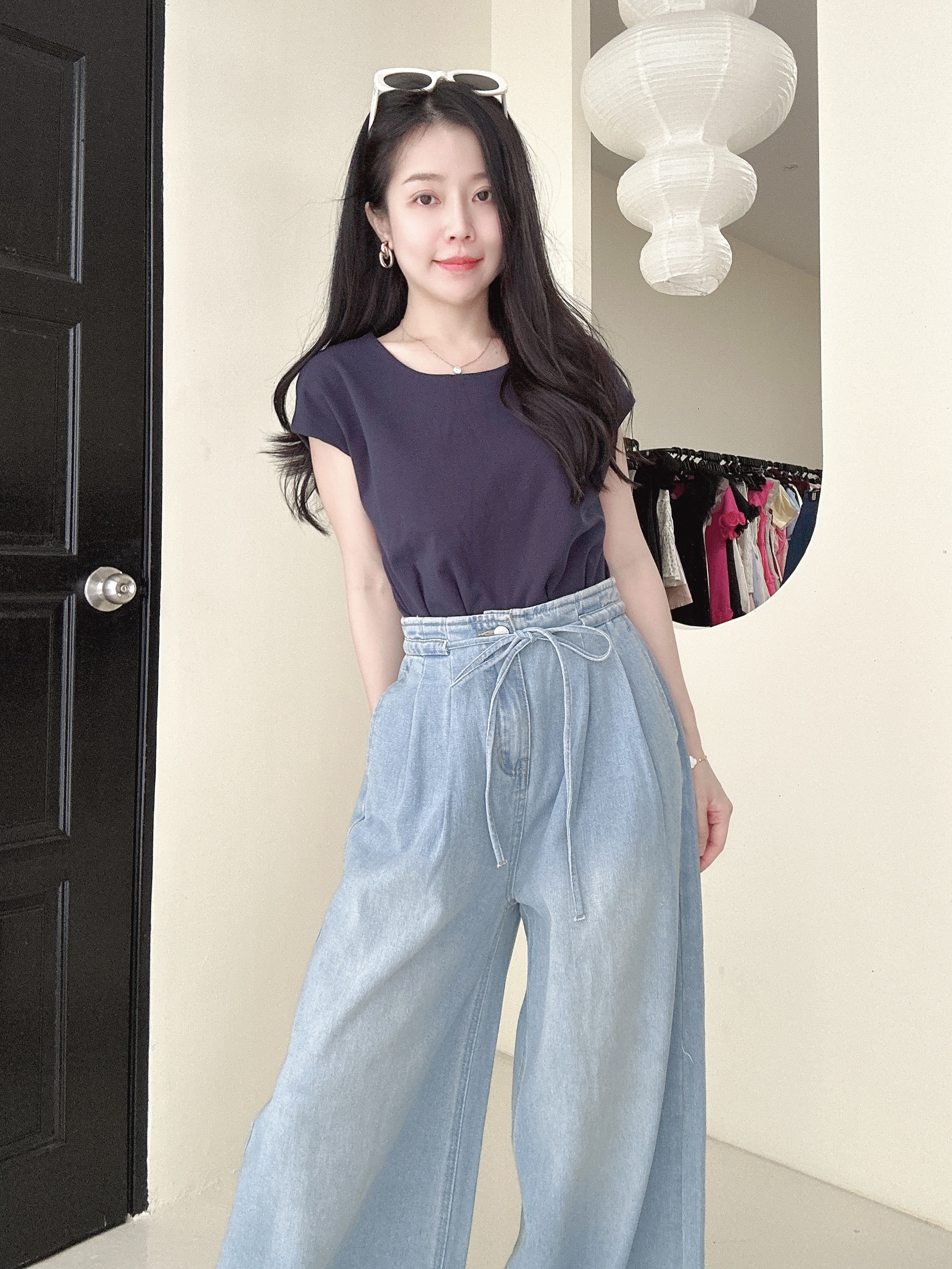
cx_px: 476
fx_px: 843
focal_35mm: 23
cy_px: 634
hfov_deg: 58.9
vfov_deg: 73.9
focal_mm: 2.69
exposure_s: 1/60
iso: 100
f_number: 1.9
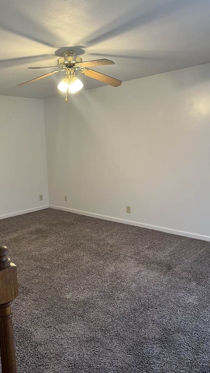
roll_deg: +2.8
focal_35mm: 29
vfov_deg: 66.1
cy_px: 188
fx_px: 287
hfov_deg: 39.7
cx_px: 70
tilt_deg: -9.6
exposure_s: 1/60
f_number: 1.5
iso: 100
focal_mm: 5.7
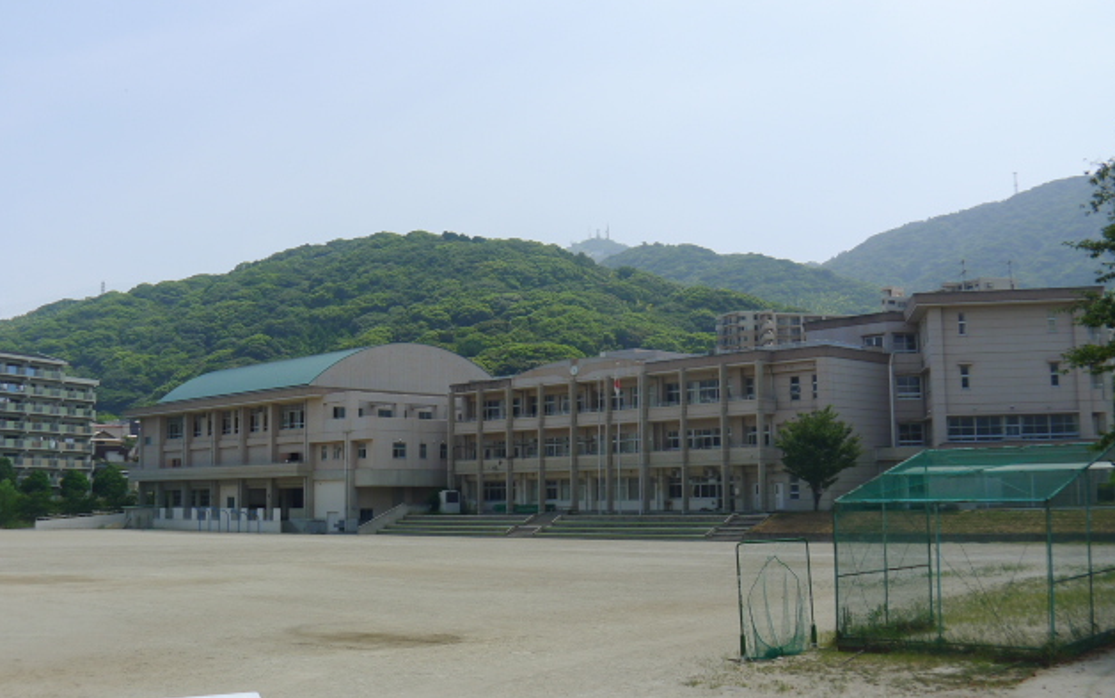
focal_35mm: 57
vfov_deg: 22.8
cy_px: 323
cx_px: 558
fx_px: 1733
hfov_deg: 35.7
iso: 80
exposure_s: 1/800
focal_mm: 11.7
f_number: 4
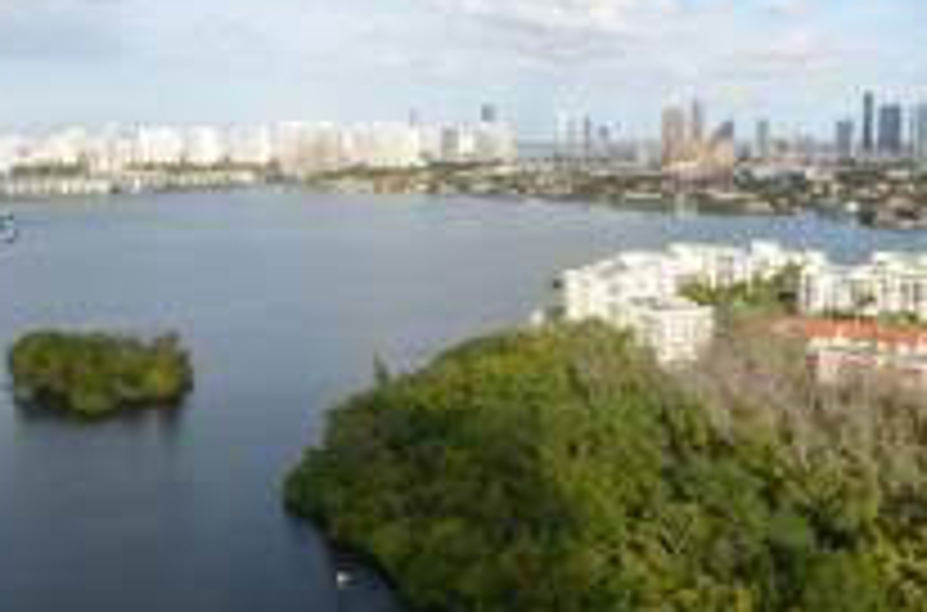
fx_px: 898
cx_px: 518
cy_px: 223
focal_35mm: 35
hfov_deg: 54.4
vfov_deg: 37.3
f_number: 7.1
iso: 100
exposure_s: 1/200
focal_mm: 10
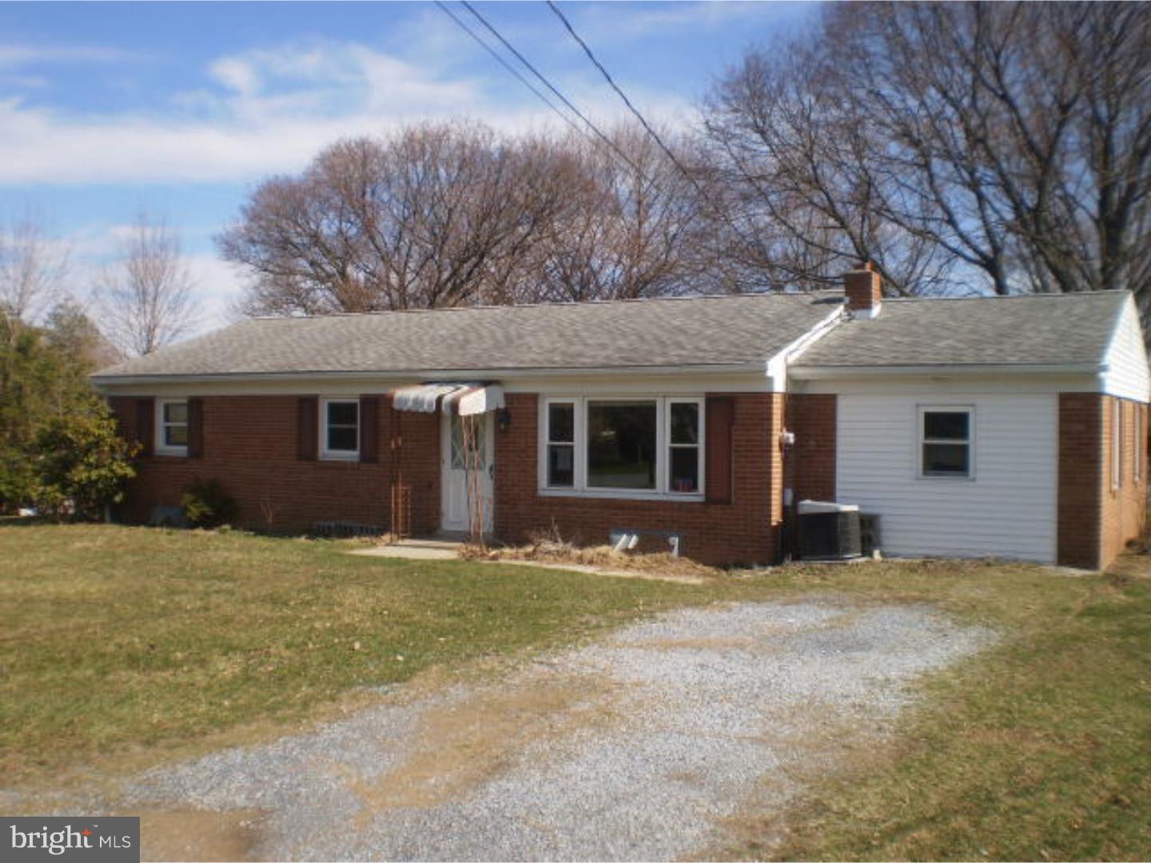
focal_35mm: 36
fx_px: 1197
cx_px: 576
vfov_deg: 39.7
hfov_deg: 51.4
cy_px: 432
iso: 64
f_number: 4.6
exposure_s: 1/640
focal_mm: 6.3
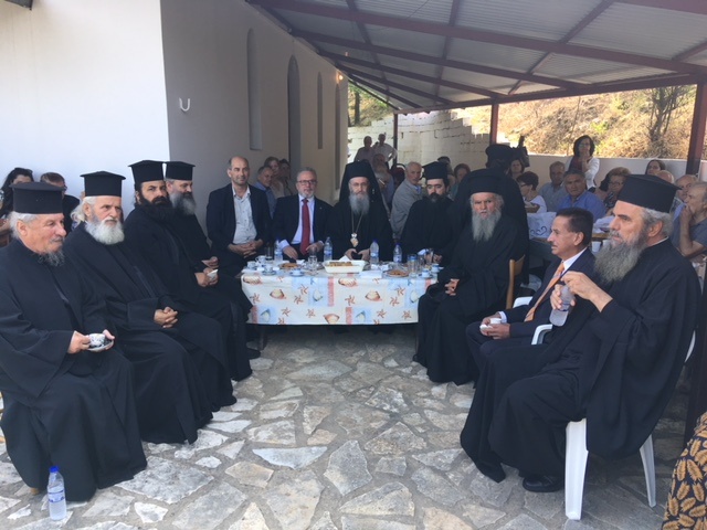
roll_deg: -0.6
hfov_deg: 61.7
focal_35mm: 29
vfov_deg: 48.2
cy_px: 265
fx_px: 592
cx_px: 354
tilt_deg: -7.6
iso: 25
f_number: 2.2
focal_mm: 4.15
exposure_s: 1/108
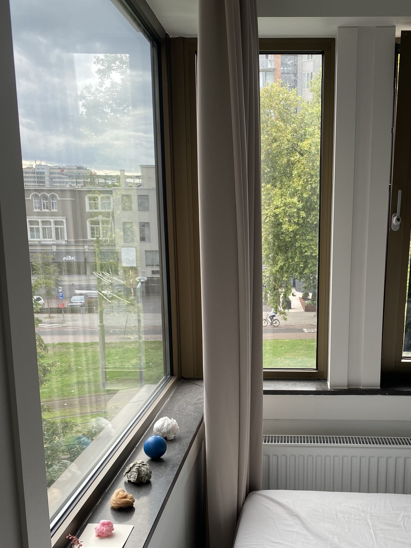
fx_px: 602
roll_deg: -0.6
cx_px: 282
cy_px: 355
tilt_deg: -11.9
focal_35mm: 38
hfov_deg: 37.2
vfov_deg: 48.3
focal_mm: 4.25
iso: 32
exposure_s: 1/215
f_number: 1.8
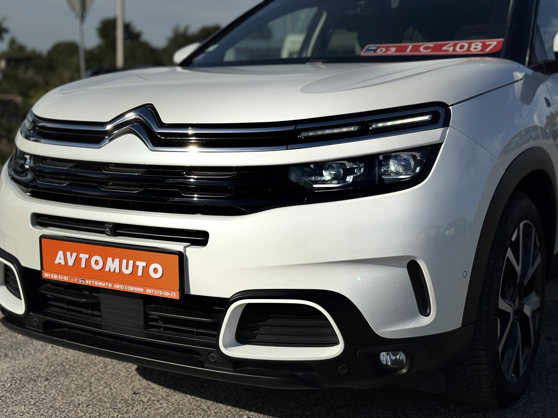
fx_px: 774
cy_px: 209
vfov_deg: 30.3
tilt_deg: -9.5
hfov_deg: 39.7
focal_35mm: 48
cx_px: 279
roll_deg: +0.1
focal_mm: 6.76
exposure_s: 1/20000
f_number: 1.78
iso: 50
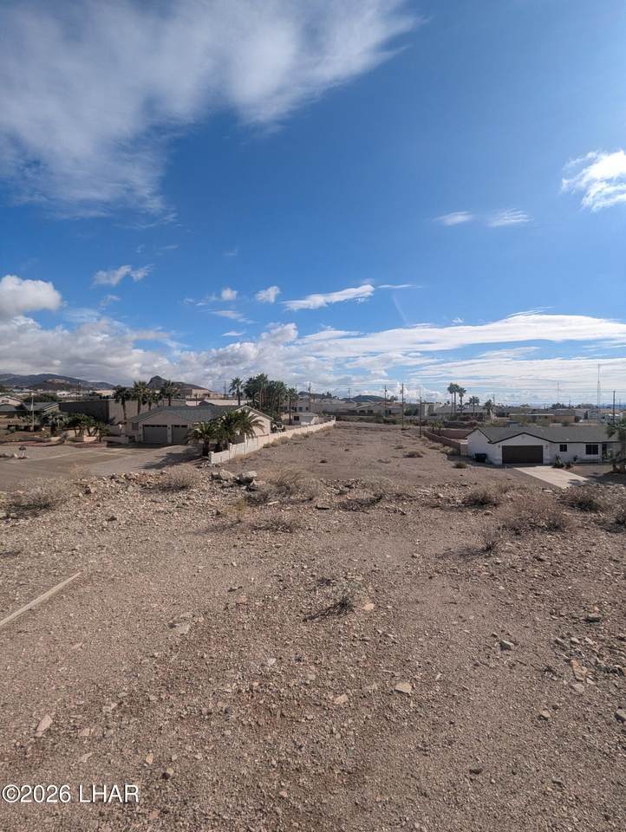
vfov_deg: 94.4
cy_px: 416
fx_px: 385
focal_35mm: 16
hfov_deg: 78.2
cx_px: 313
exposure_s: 1/3571
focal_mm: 2.35
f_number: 2.2
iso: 50
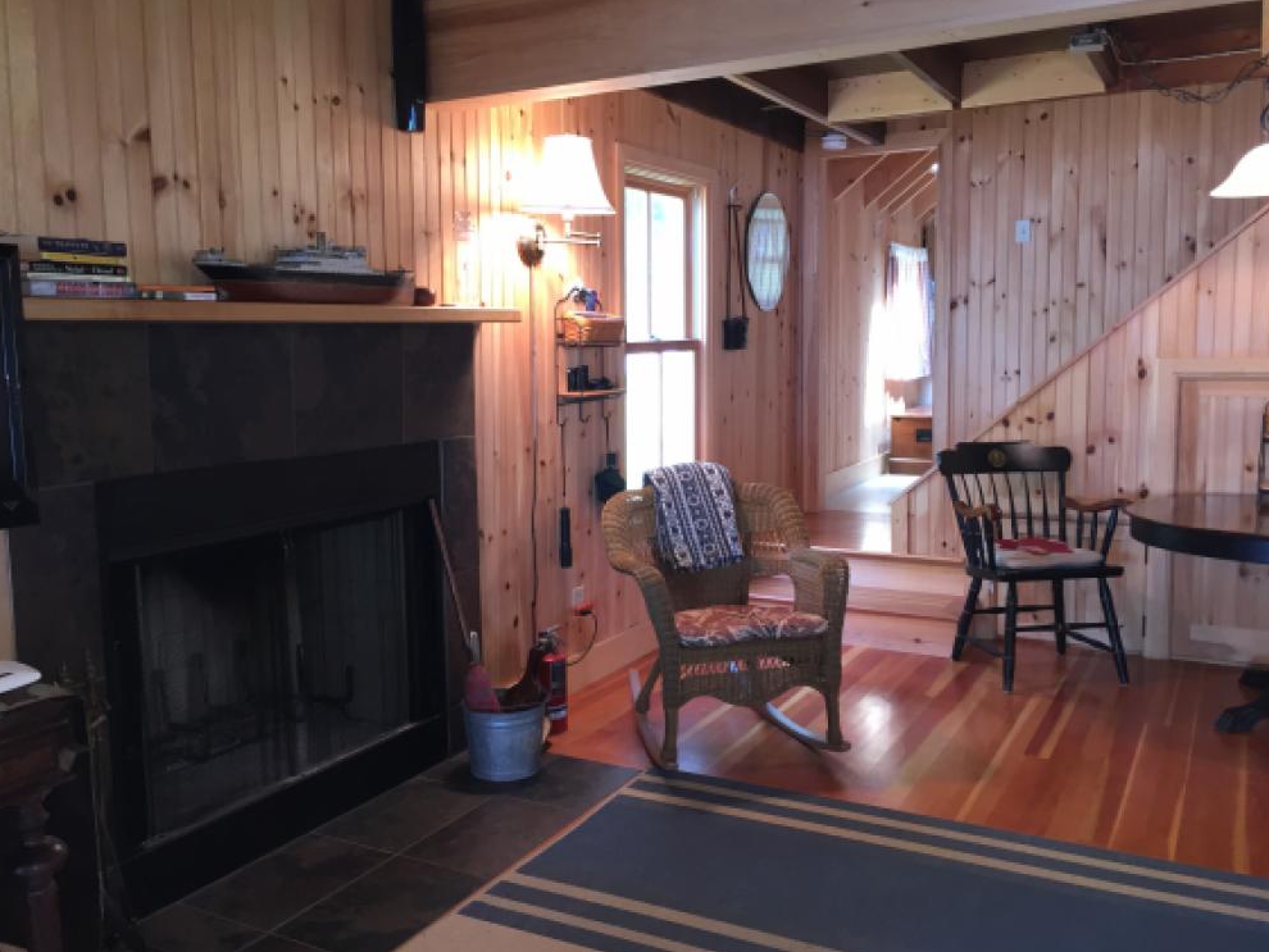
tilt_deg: -7.2
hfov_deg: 59.9
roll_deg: +0.1
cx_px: 645
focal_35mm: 30
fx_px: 1100
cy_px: 467
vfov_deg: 46.8
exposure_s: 1/20
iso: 125
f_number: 2.2
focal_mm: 4.15
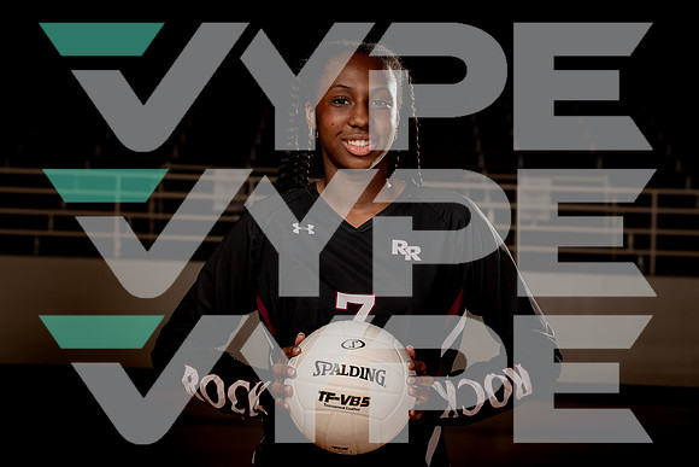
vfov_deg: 19.5
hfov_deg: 28.8
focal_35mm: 70
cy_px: 234
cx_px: 350
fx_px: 1359
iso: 100
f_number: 5.6
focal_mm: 70
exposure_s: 1/250
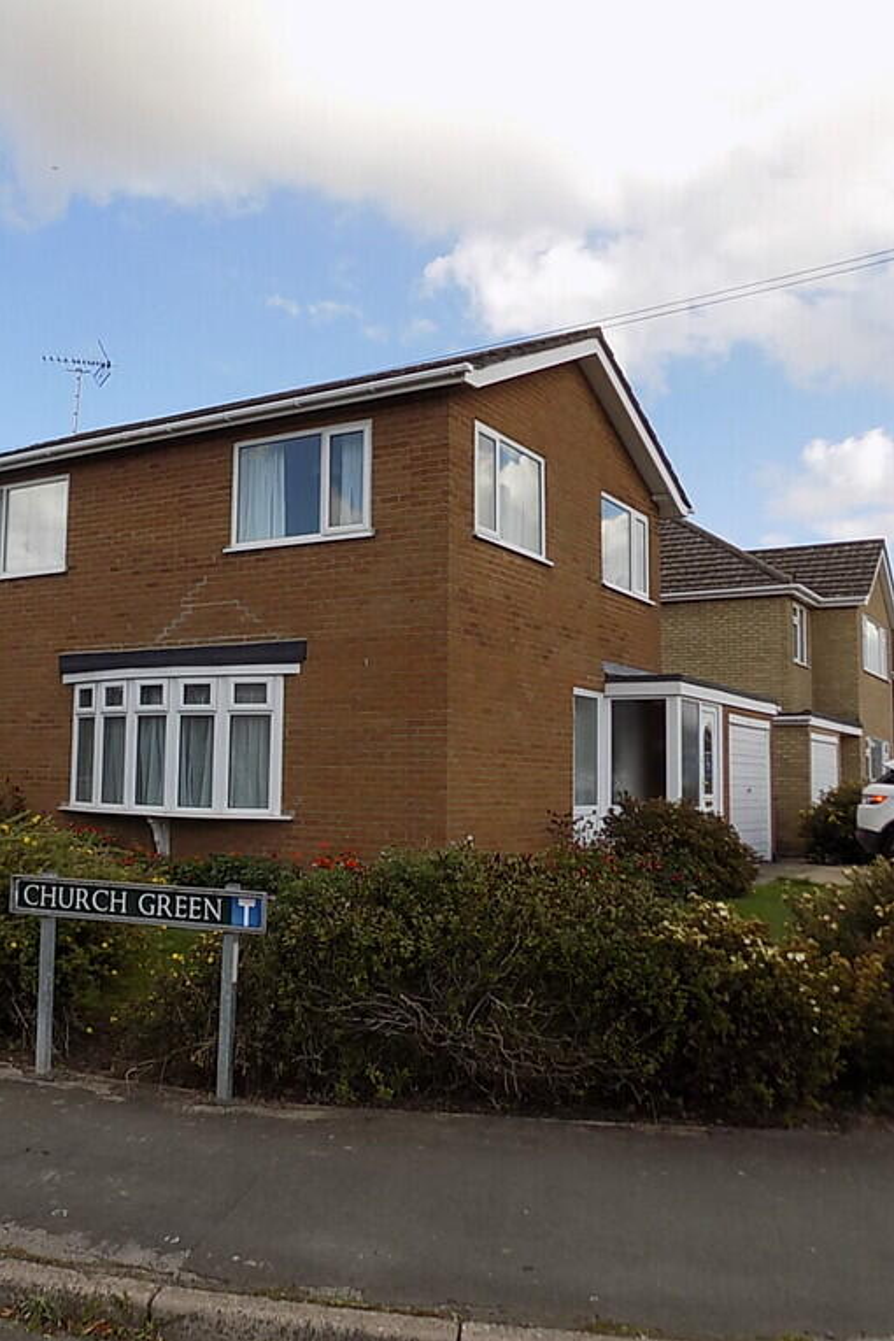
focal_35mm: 32
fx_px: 1192
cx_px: 279
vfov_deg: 58.7
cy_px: 670
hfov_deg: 40.5
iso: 80
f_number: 3.1
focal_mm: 4
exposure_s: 1/500
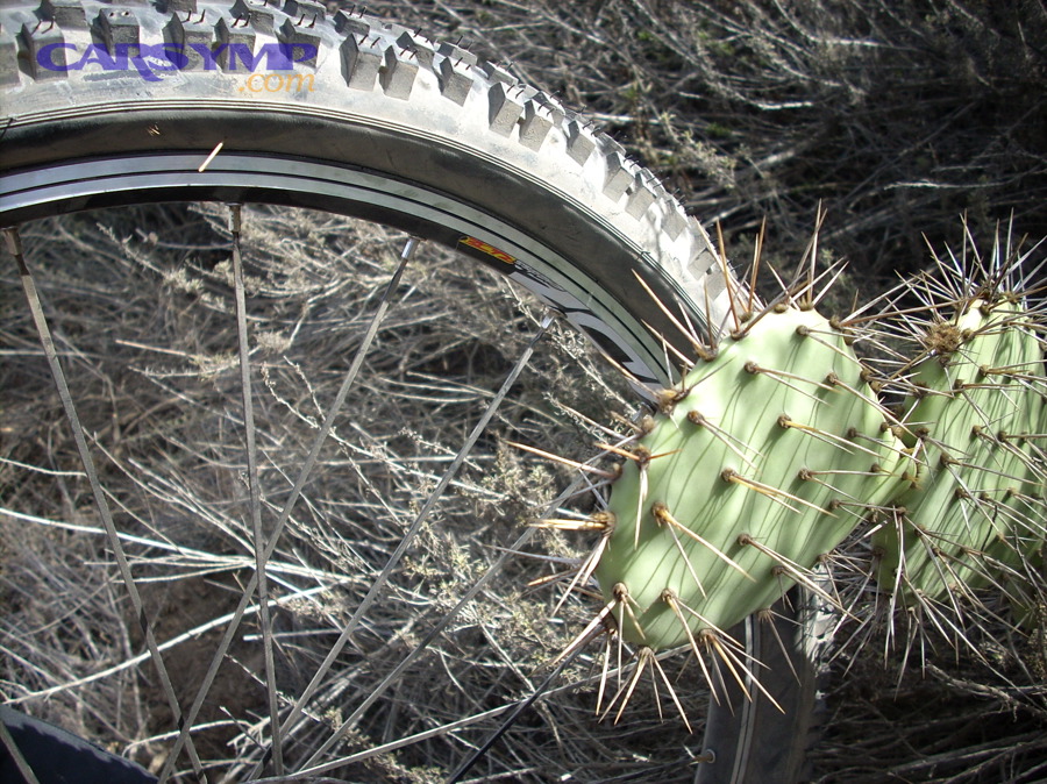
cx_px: 524
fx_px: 1119
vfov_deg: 38.6
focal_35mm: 37
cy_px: 392
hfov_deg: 50.2
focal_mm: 6.2
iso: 64
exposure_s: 1/386
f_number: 2.8
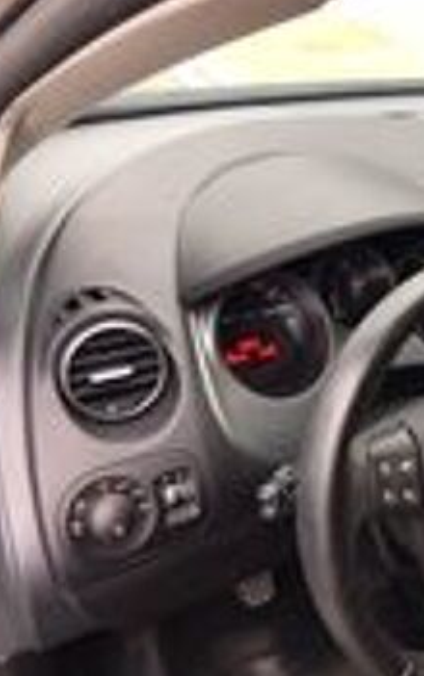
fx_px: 775
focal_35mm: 42
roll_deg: -6.6
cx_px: 436
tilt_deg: -31.7
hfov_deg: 28.5
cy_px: 337
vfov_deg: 47.2
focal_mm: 4.15
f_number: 2.2
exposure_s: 1/33
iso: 25
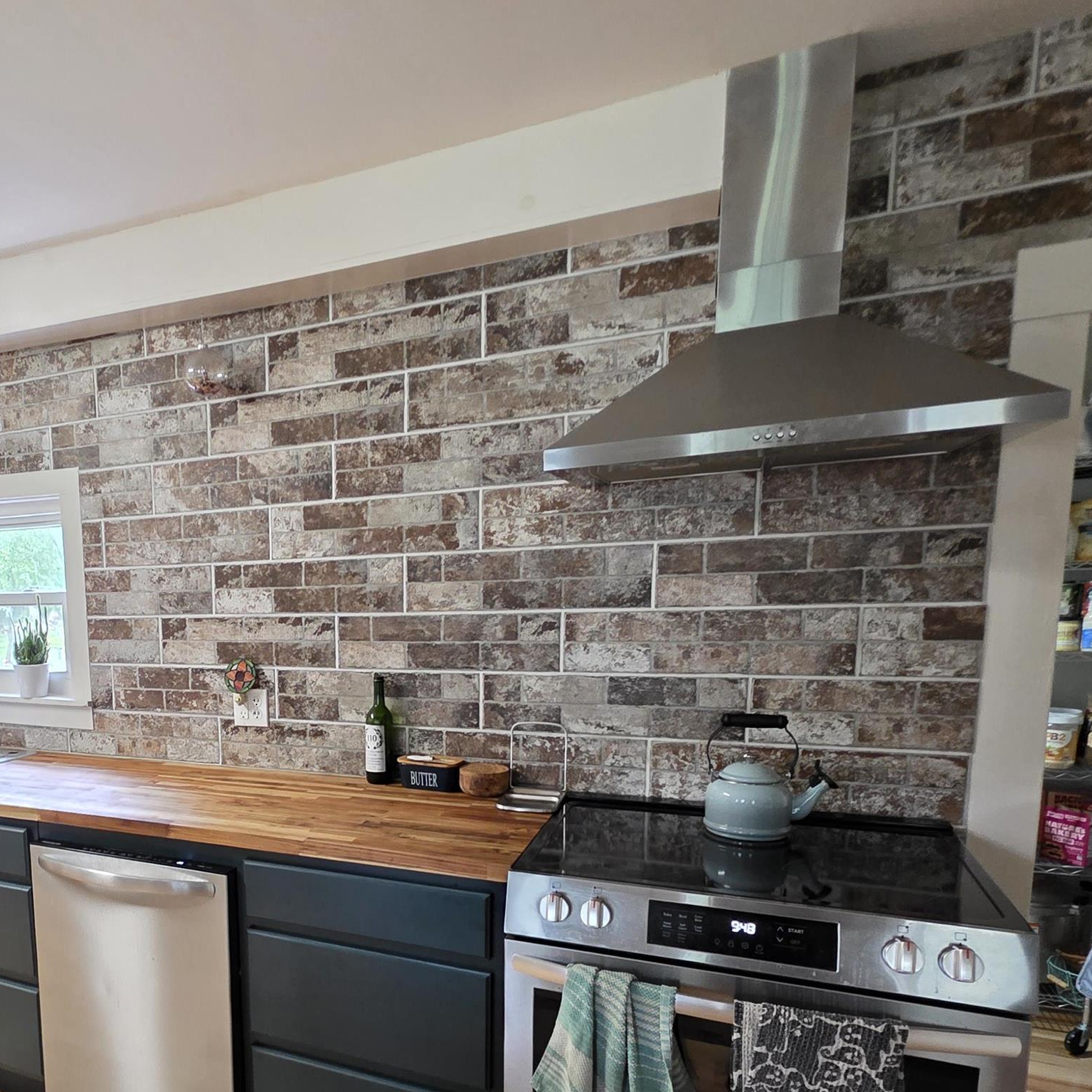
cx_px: 246
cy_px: 728
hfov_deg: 62.6
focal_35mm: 23
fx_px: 821
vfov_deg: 65.5
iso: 800
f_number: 1.9
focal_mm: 2.2
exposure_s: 1/60
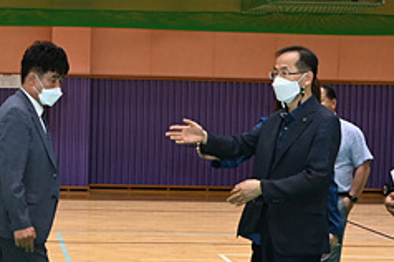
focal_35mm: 86
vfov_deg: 15.8
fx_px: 940
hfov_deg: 23.4
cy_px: 204
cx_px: 86
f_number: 5
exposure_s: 1/250
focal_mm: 32
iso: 3200
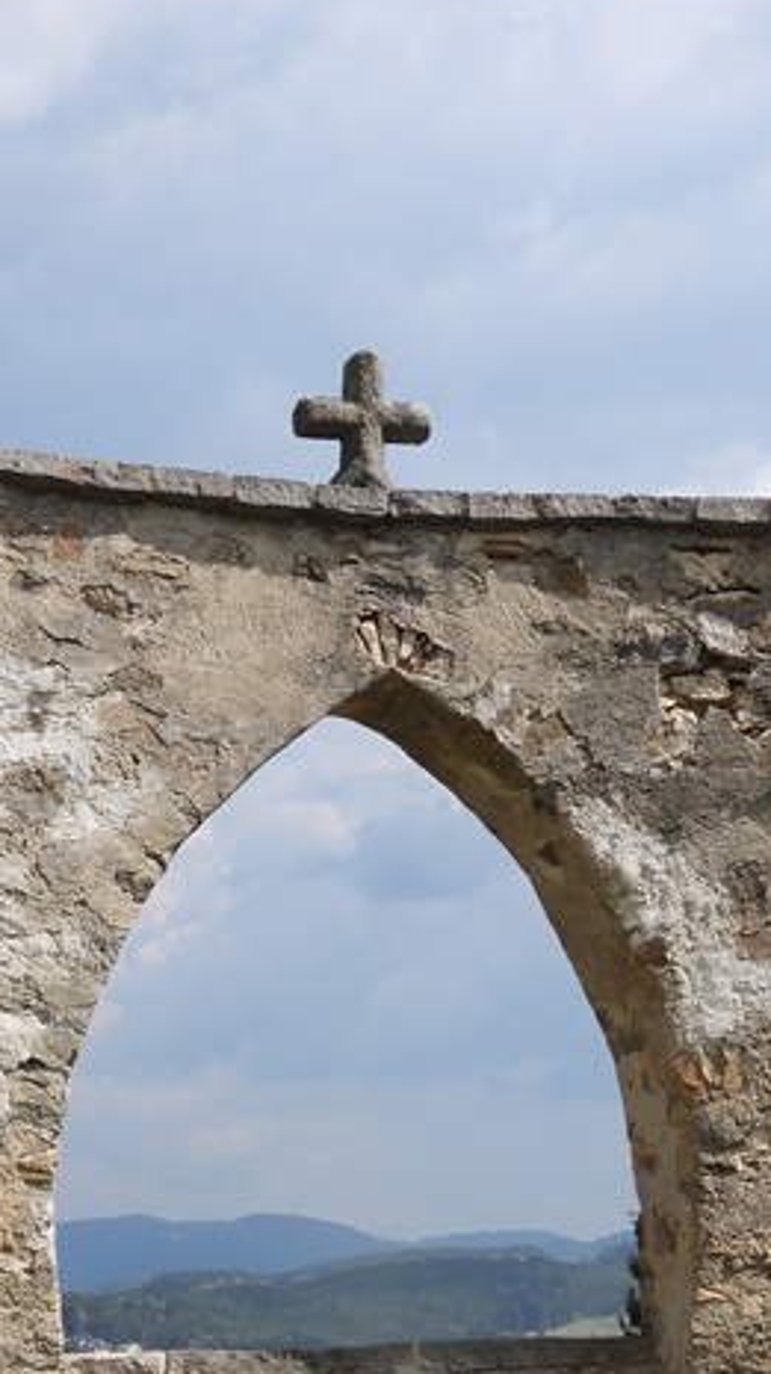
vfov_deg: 23.6
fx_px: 3240
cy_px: 1064
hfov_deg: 13.6
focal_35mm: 89
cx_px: 470
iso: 100
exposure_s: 1/1600
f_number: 3.2
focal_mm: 8.4
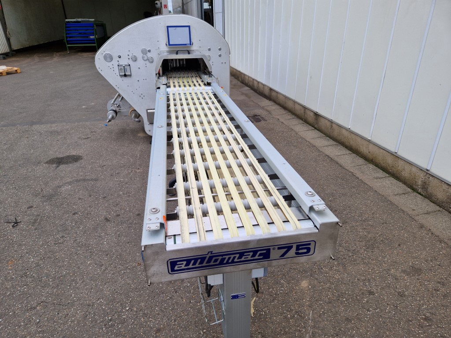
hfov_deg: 73.9
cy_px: 169
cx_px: 226
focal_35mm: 23
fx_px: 300
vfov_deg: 58.9
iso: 50
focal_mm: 5.4
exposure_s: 1/1140
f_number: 1.8
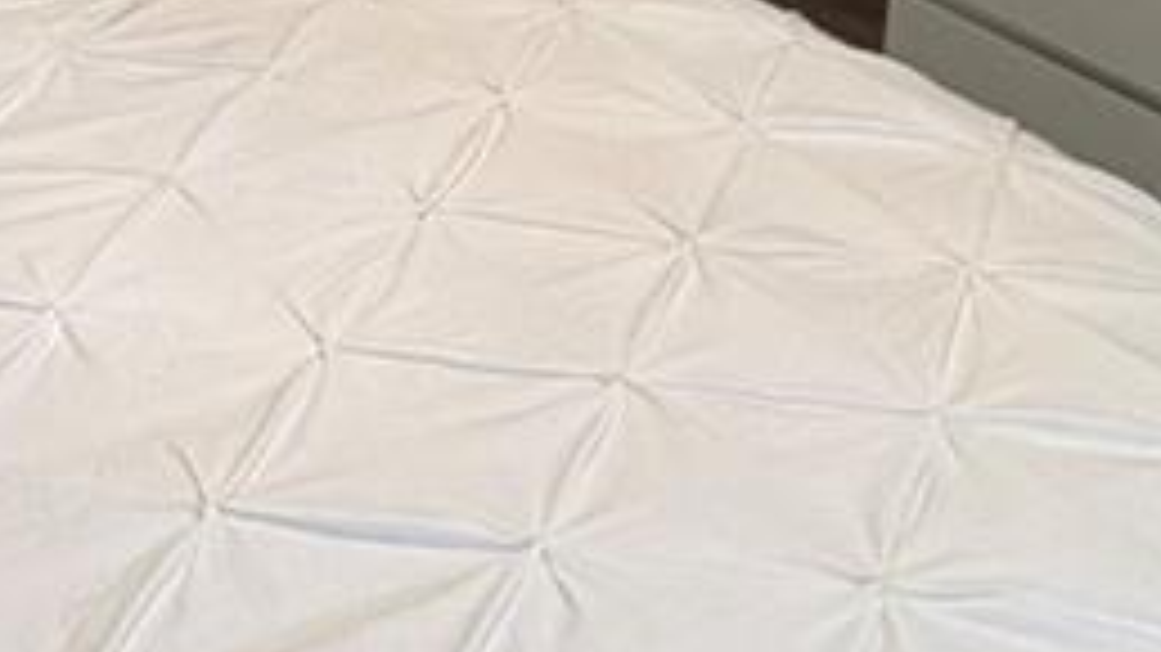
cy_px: -207
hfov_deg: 28.1
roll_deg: +3.5
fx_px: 2185
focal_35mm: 71
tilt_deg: -19.5
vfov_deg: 16.1
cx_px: 27
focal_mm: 2.22
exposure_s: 1/120
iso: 125
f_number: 2.2
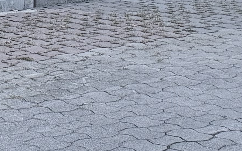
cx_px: -45
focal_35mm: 164
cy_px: -189
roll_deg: -1.1
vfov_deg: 7.6
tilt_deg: +3.1
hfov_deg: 12.5
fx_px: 1082
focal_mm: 6.76
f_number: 1.78
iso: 200
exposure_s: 1/77
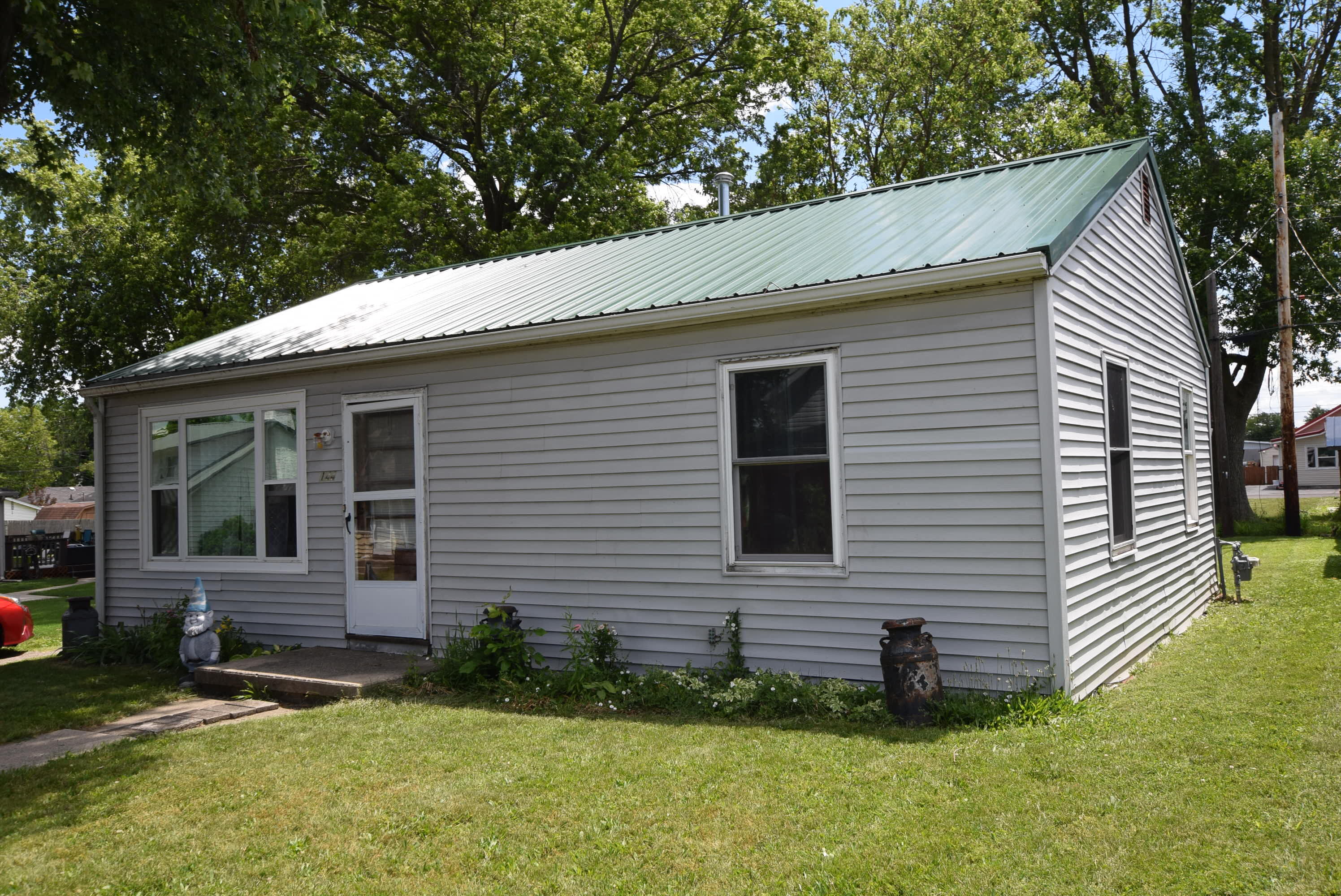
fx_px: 1118
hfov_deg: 61.9
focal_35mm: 30
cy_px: 448
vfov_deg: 43.7
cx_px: 670
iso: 220
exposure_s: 1/250
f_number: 8
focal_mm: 20
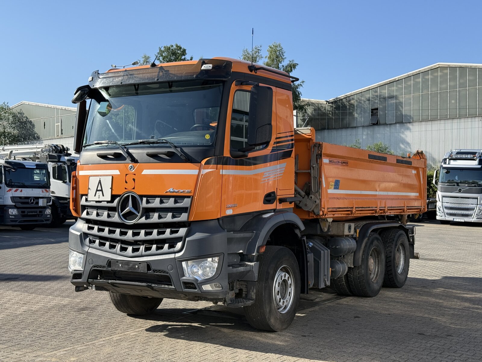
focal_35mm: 48
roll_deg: -0.2
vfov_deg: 30.3
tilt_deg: +1.7
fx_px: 668
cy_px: 181
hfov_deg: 39.7
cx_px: 241
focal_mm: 6.76
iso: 80
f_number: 1.78
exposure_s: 1/2976
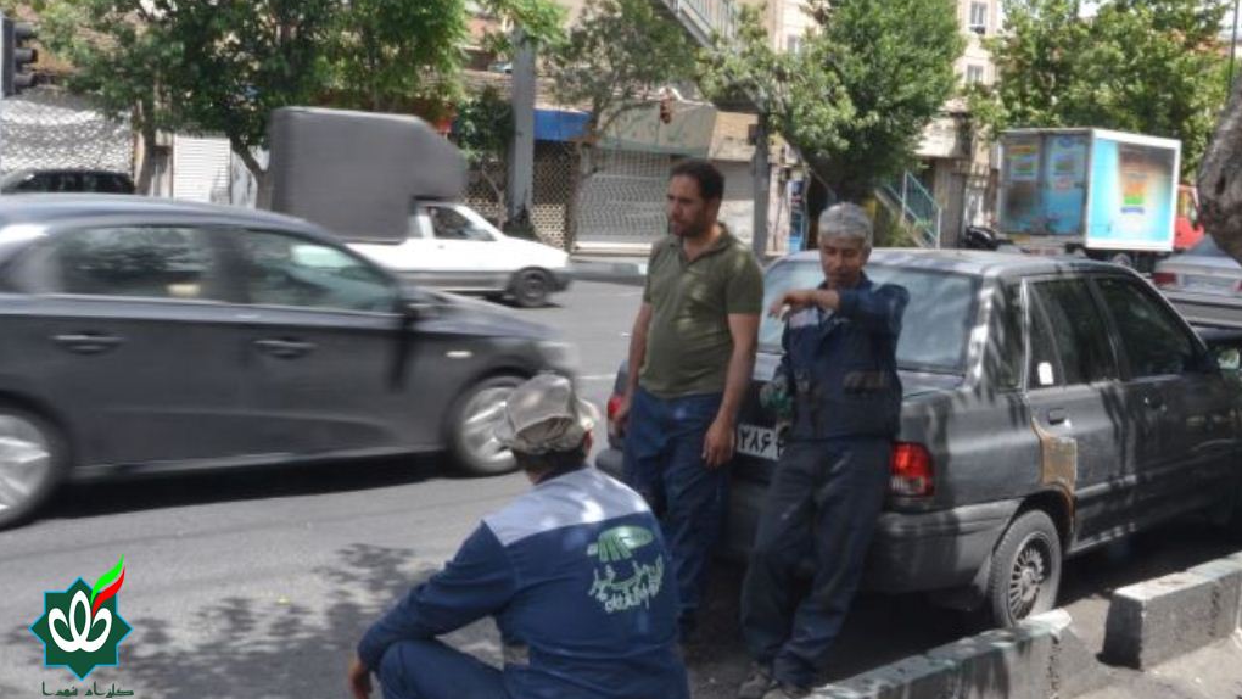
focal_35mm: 38
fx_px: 1252
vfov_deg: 31.2
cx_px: 623
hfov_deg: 52.8
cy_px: 309
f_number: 25
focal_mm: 24
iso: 800
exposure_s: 1/50
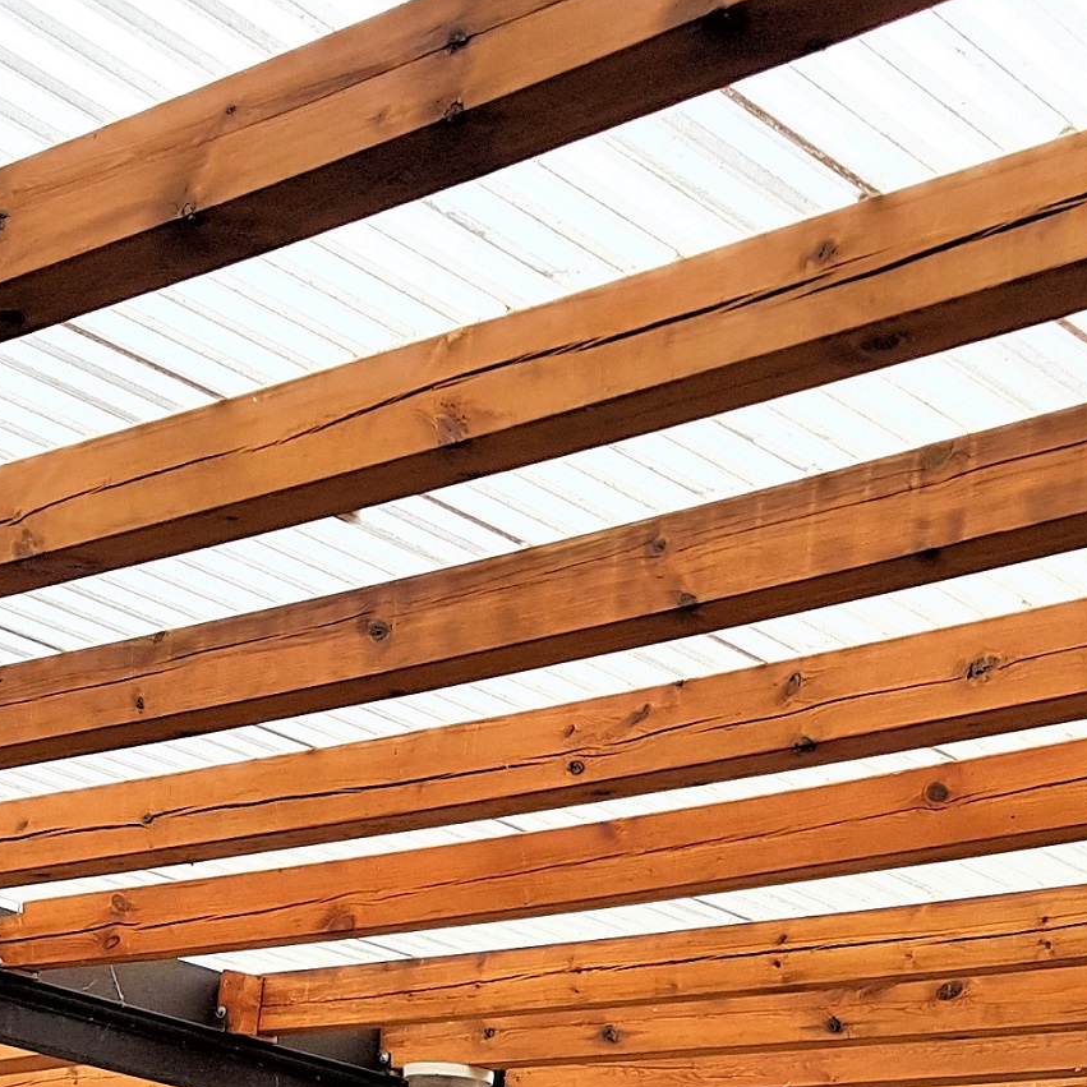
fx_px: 2878
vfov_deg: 20.1
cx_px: 752
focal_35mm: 81
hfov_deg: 21.3
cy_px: 1303
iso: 40
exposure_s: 1/427
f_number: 1.7
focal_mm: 4.2
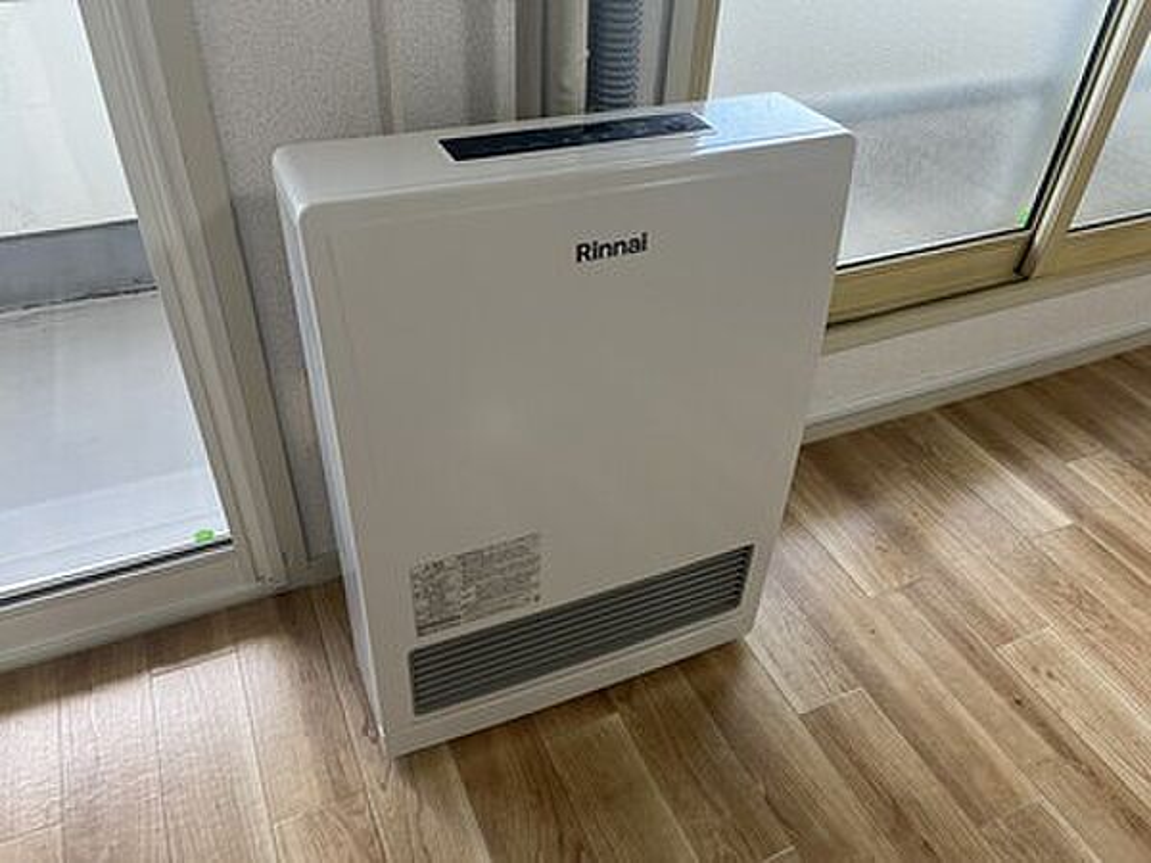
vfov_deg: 53.1
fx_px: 865
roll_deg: -4.8
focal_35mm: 26
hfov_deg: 67.3
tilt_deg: -39.6
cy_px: 432
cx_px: 576
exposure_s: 1/122
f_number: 1.6
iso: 50
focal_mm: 5.1
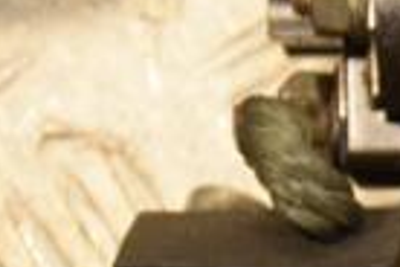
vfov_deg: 4.0
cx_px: 846
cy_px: 290
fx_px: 3766
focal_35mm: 339
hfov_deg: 5.9
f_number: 5
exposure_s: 1/125
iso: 800
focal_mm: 52
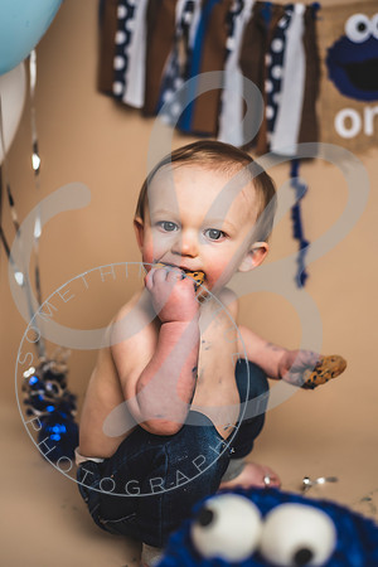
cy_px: 284
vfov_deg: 39.6
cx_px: 189
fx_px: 787
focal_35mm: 50
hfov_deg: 27.0
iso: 200
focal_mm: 50
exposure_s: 1/125
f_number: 2.8
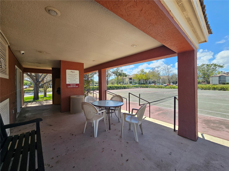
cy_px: 86
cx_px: 114
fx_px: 86
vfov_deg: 89.9
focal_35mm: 13
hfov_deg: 106.2
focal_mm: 2.2
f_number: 2.2
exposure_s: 1/852
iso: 50
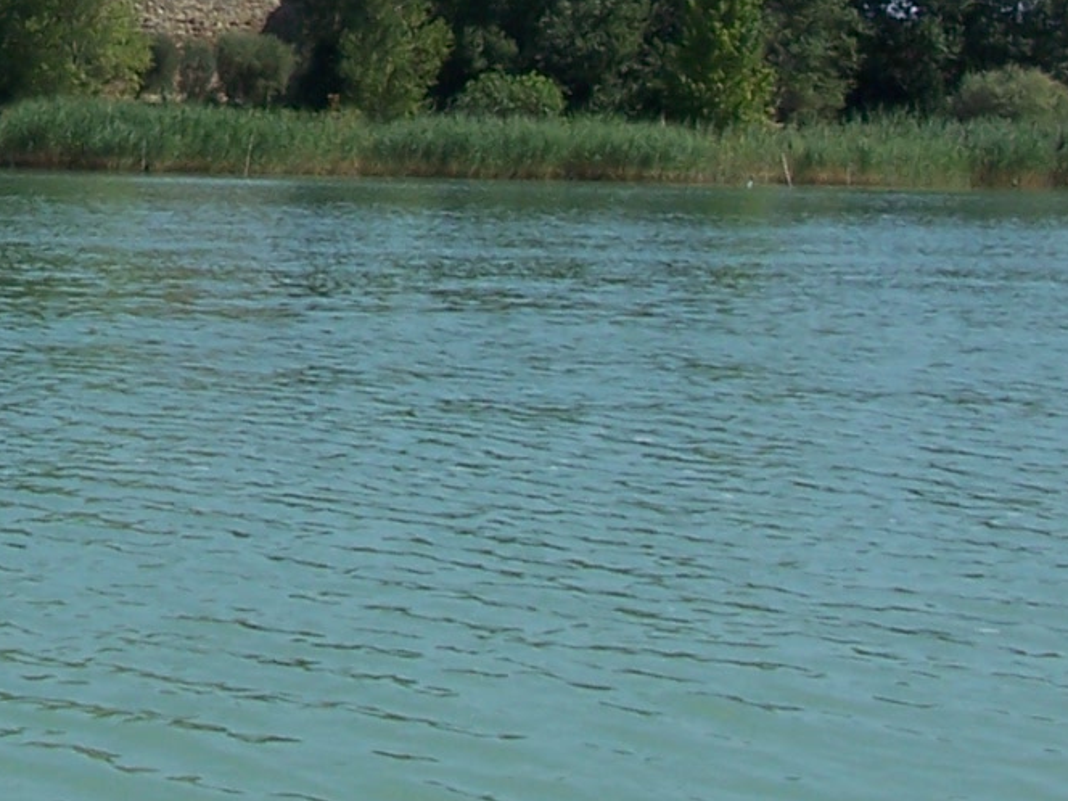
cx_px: -97
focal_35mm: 108
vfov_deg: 13.4
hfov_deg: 17.6
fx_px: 3332
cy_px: -71
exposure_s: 1/1000
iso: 80
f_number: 4
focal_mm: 6
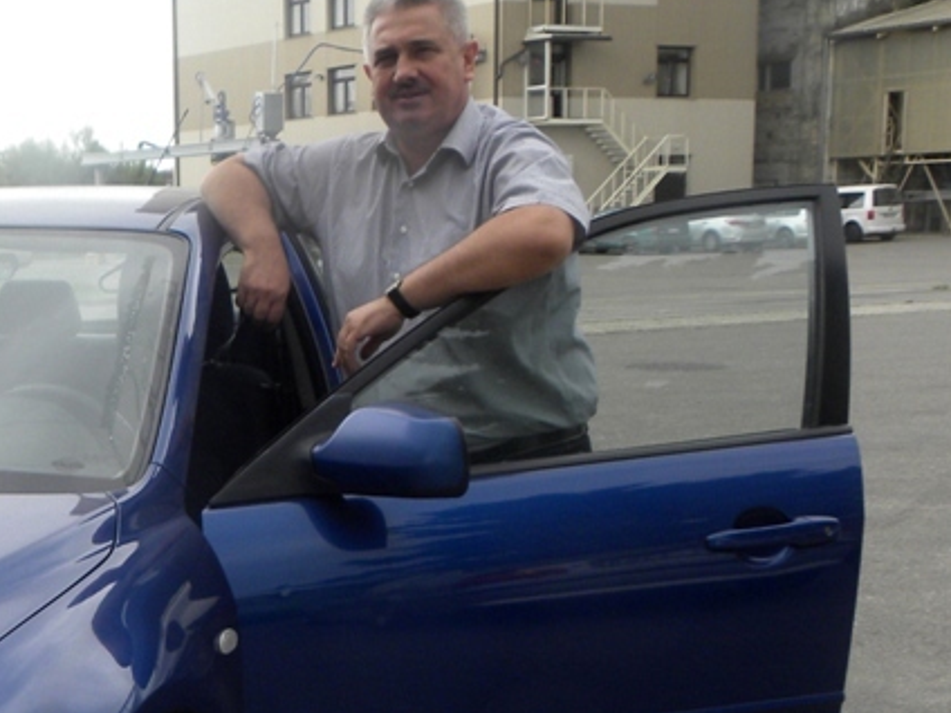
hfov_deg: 25.5
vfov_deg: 20.6
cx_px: -121
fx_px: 1923
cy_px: 650
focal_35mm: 70
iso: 64
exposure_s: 1/98
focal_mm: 5.2
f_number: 3.2
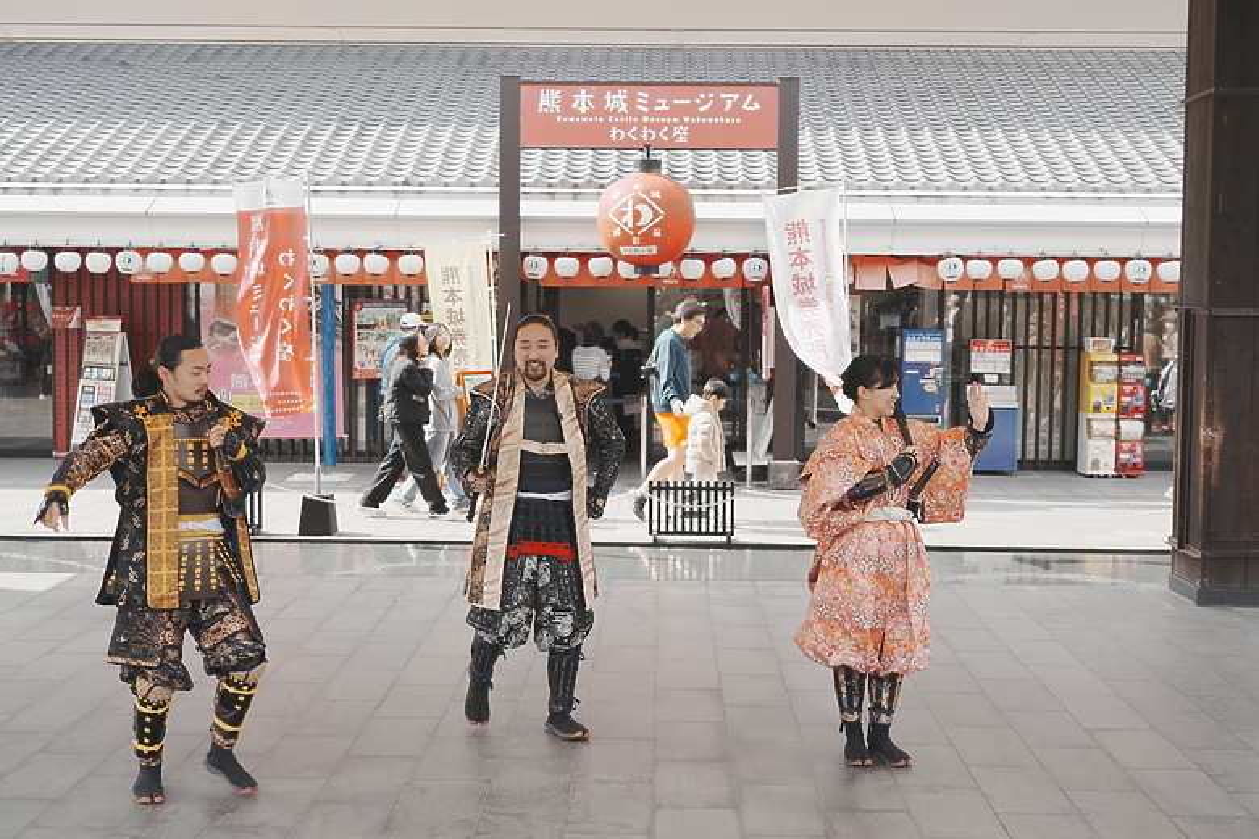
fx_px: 1609
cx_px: 630
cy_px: 420
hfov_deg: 42.7
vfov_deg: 29.2
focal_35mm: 46
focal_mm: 46
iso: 125
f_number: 4
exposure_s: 1/250
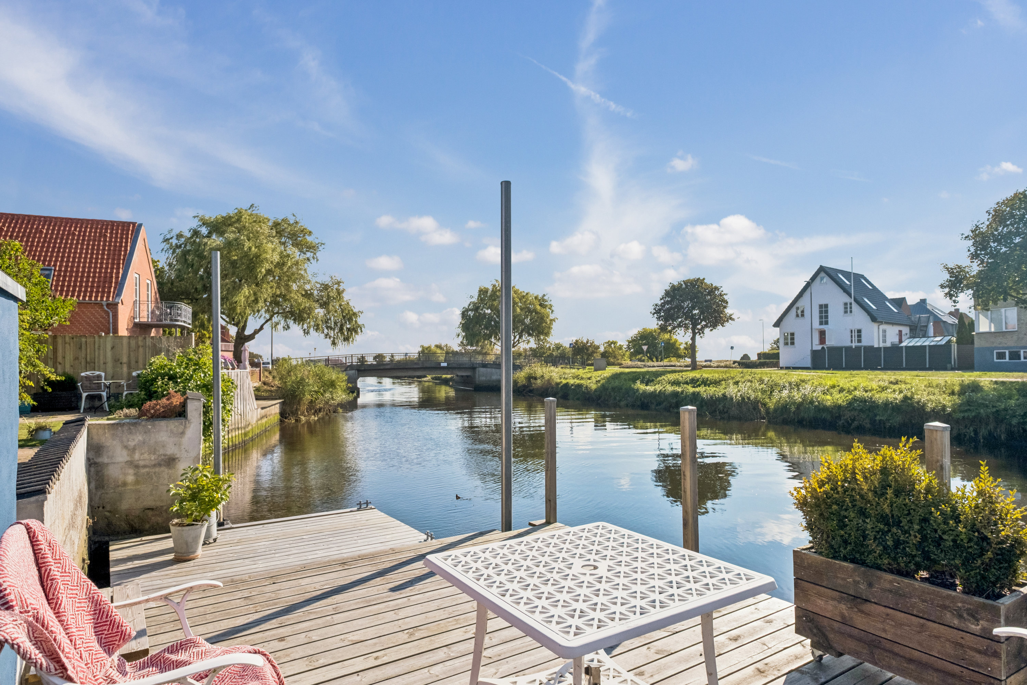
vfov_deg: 61.9
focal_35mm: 20
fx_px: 571
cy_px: 342
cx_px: 514
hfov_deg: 84.0
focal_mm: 13.2
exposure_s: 1/4000
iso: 800
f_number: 5.6
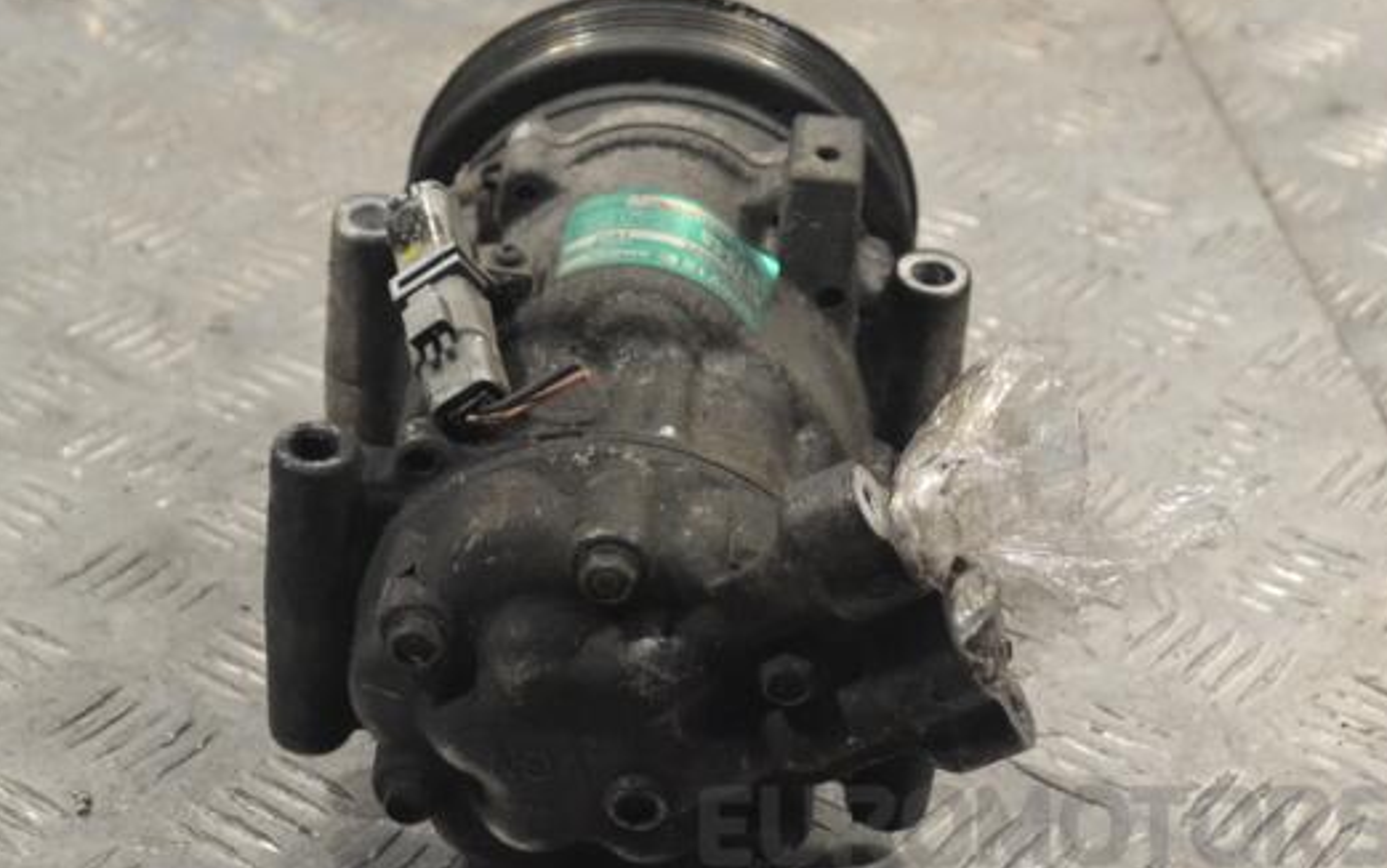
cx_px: 650
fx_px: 3327
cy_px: 471
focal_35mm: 88
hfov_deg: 23.5
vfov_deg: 14.9
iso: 3200
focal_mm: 50
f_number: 9
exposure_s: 1/250
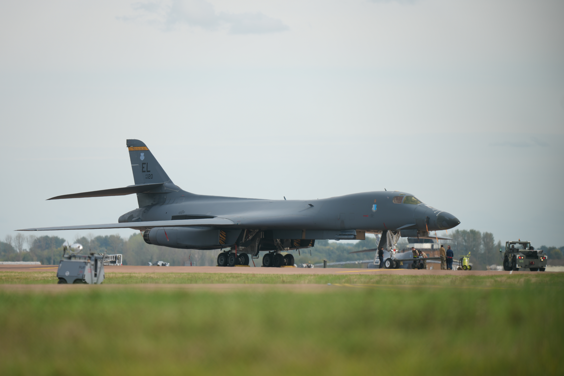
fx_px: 6266
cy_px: 188
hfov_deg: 5.2
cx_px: 282
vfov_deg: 3.4
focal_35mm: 400
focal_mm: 400
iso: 80
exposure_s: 1/800
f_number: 2.8
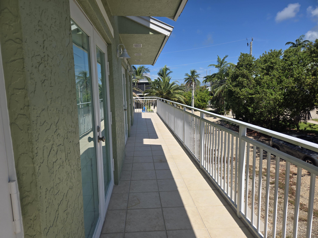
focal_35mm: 23
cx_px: 159
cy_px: 119
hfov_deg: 73.9
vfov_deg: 58.9
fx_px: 211
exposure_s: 1/2497
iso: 25
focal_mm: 5.4
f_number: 1.8
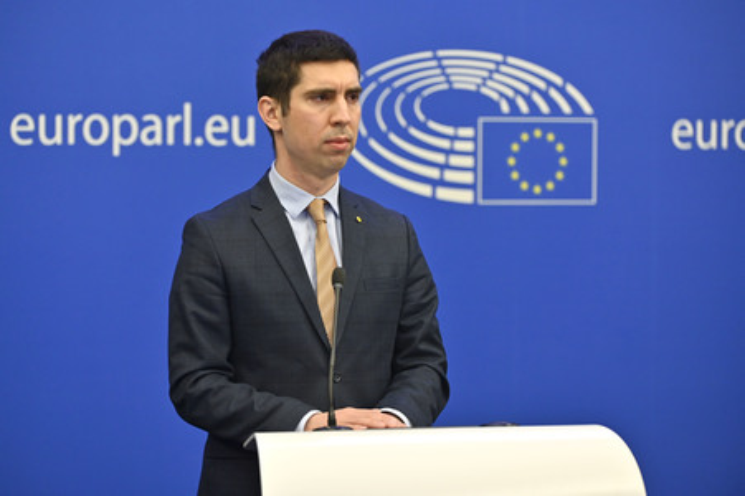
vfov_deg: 11.0
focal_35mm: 125
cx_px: 372
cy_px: 248
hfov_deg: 16.4
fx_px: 2585
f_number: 2.8
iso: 1600
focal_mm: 125
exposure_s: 1/400
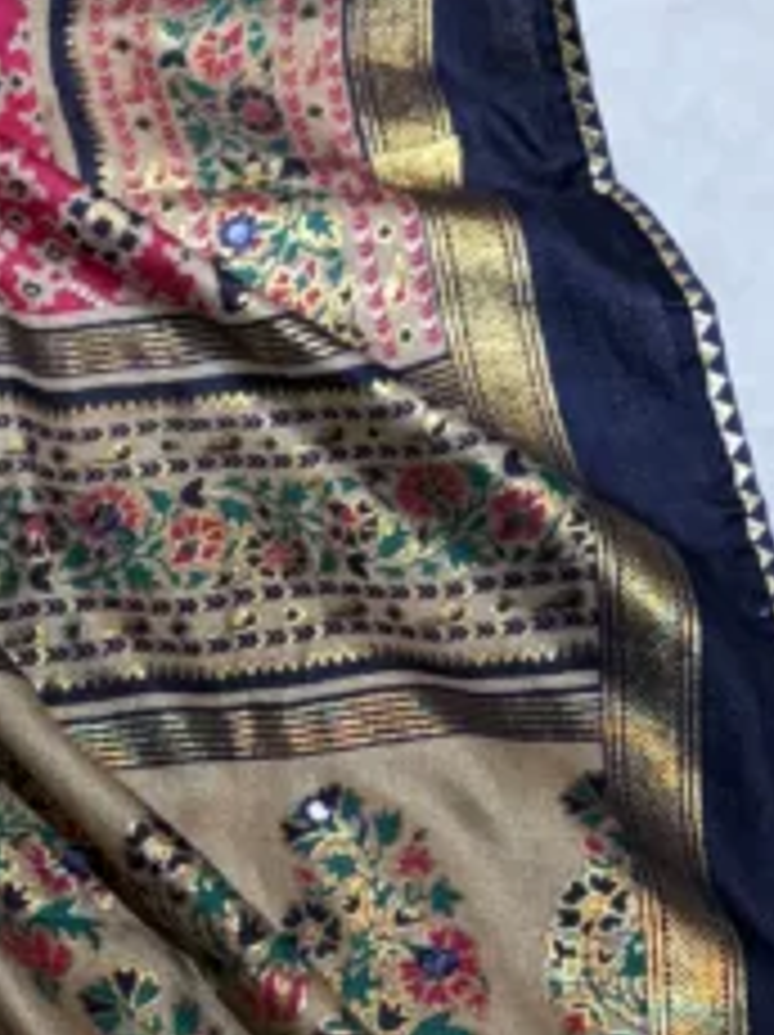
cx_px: -675
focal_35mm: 102
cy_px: 835
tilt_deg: -70.3
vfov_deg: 19.1
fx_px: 3047
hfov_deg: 12.9
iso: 32
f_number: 1.6
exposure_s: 1/100
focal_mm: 5.96
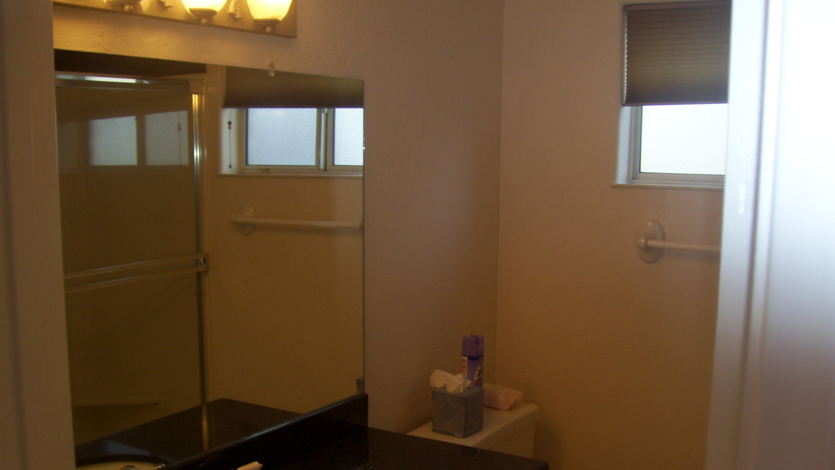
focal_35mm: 40
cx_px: 423
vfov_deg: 29.5
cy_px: 311
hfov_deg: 50.5
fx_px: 886
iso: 80
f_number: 2.7
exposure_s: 1/60
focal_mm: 6
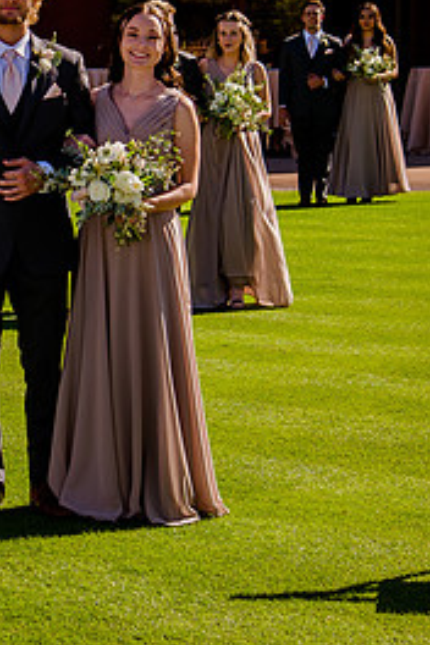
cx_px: -113
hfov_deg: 9.3
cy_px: 105
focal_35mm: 145
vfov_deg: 14.1
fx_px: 2598
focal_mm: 50
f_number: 5.6
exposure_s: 1/320
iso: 125
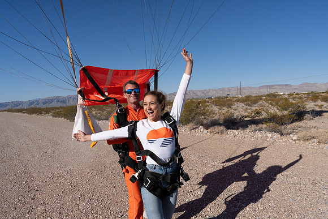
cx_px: 164
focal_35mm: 24
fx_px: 219
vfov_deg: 53.2
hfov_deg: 73.7
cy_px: 110
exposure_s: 1/2000
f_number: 11
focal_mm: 24
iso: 800
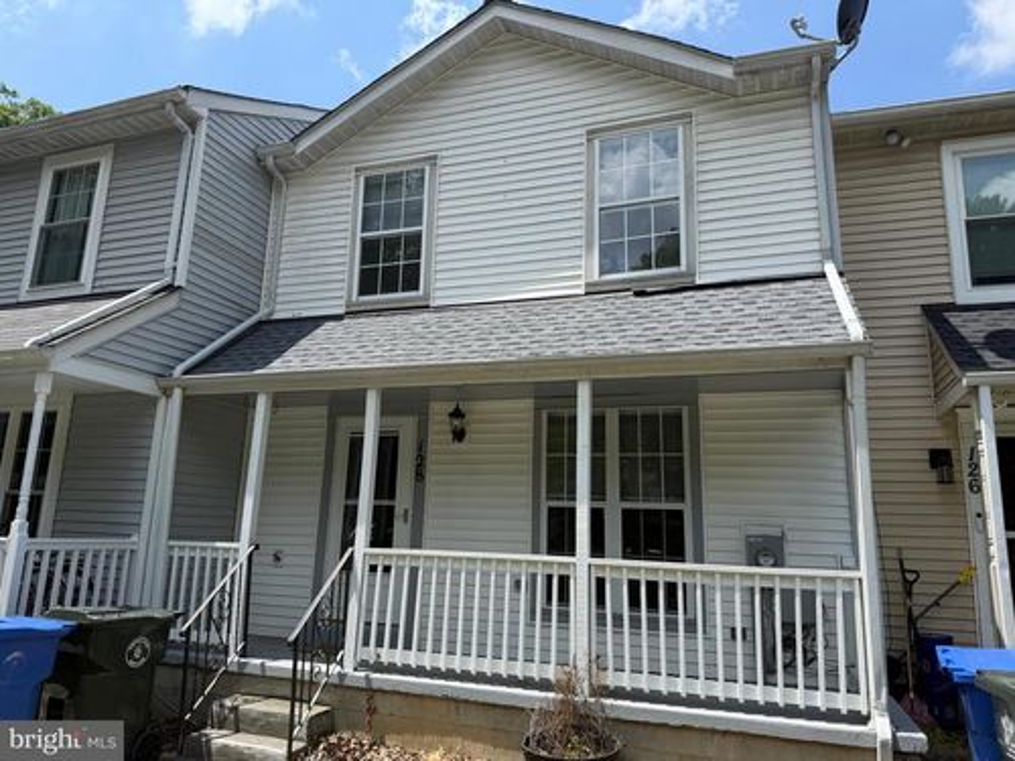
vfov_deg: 56.8
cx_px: 508
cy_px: 380
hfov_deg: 71.6
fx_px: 704
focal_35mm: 24
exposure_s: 1/3759
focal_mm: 6.76
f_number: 1.78
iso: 80
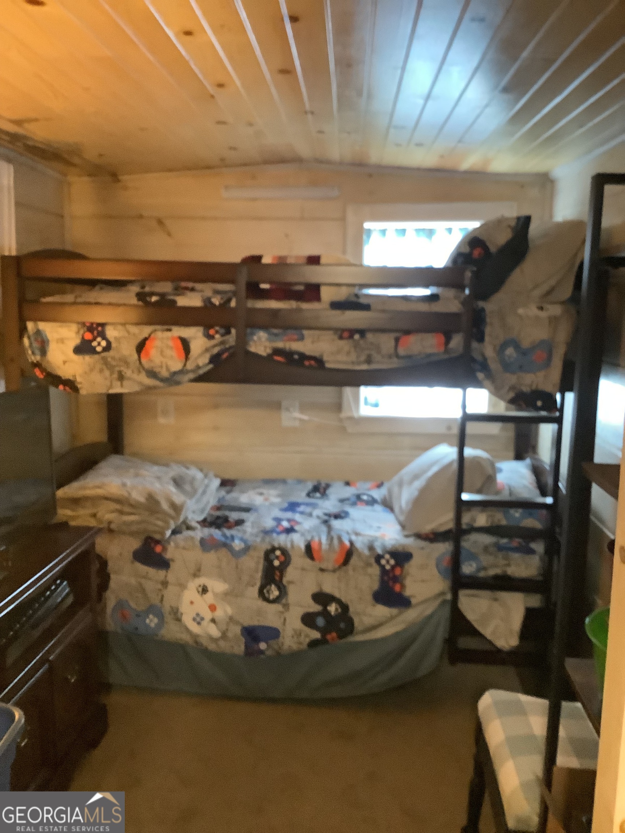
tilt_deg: -8.1
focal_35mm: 31
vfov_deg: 58.4
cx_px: 312
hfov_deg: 45.4
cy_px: 416
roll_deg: -0.4
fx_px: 746
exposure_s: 1/30
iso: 640
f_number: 2.4
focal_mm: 3.3
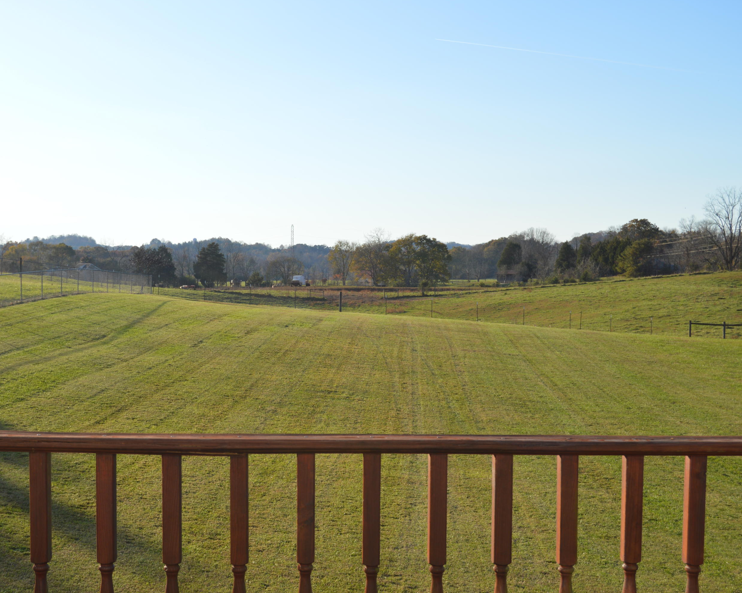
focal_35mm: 51
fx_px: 1120
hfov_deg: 36.6
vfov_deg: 29.7
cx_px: 334
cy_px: 296
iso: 100
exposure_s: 1/250
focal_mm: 30
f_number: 8
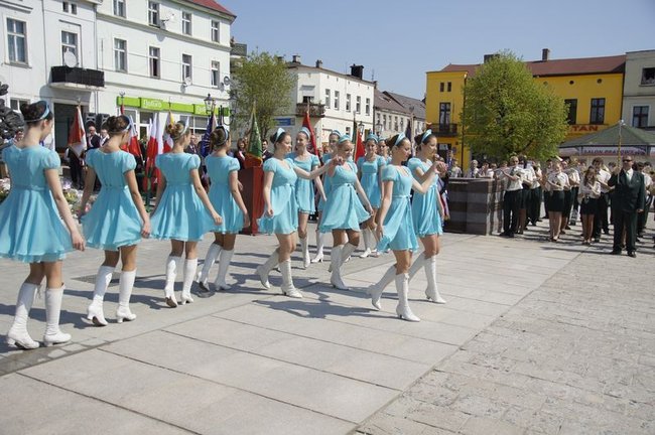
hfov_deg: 53.2
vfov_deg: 36.8
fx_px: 654
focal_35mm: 36
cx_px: 328
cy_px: 218
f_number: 4.5
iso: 100
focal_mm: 24
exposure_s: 1/1600
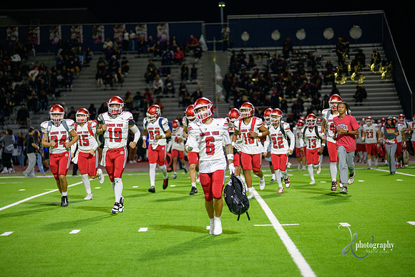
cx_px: 208
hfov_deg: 15.2
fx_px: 1557
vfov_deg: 10.2
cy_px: 138
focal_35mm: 135
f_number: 2.8
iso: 2000
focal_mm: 135
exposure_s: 1/320
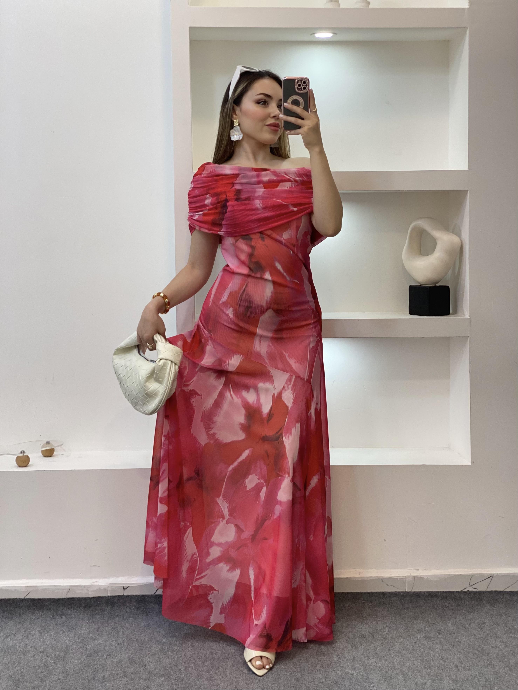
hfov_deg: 28.0
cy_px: 345
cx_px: 259
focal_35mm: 52
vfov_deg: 36.8
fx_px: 1038
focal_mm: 6
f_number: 2
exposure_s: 1/100
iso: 80
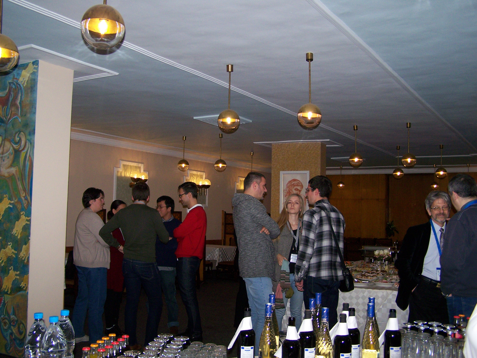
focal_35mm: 38
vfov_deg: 37.8
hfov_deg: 48.9
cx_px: 238
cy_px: 179
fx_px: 524
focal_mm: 6.3
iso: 160
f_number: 2.8
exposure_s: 1/60
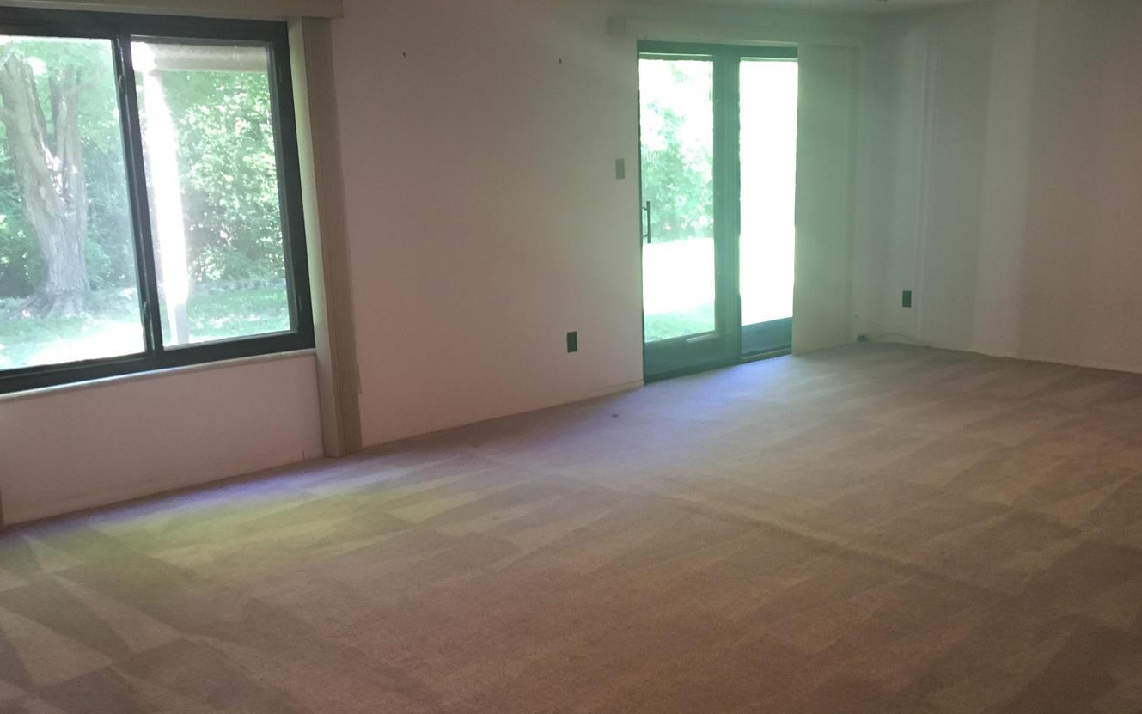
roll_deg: +0.5
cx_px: 586
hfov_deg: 52.7
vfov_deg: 34.4
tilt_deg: -12.1
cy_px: 384
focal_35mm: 37
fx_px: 1152
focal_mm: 4.15
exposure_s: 1/30
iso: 125
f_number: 2.2
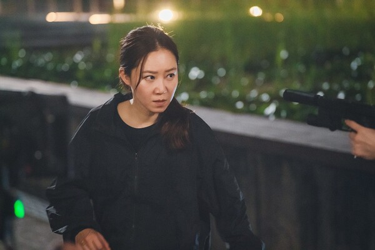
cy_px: 125
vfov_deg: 13.7
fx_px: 1042
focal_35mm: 100
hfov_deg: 20.4
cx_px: 188
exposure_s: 1/80
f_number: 2.8
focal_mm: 100
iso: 25600
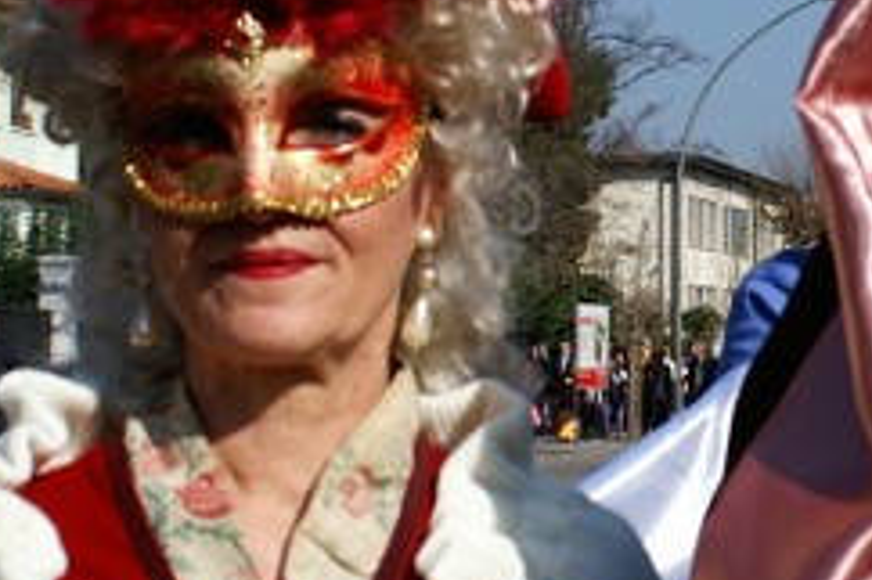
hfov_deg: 18.2
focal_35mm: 111
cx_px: 728
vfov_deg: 12.3
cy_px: 249
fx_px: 2687
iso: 100
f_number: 7.1
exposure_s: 1/640
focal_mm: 28
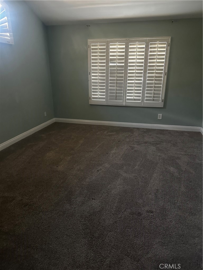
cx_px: 102
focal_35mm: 24
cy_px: 135
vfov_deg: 71.6
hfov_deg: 56.8
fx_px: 188
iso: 800
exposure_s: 1/40
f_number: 1.78
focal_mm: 6.86
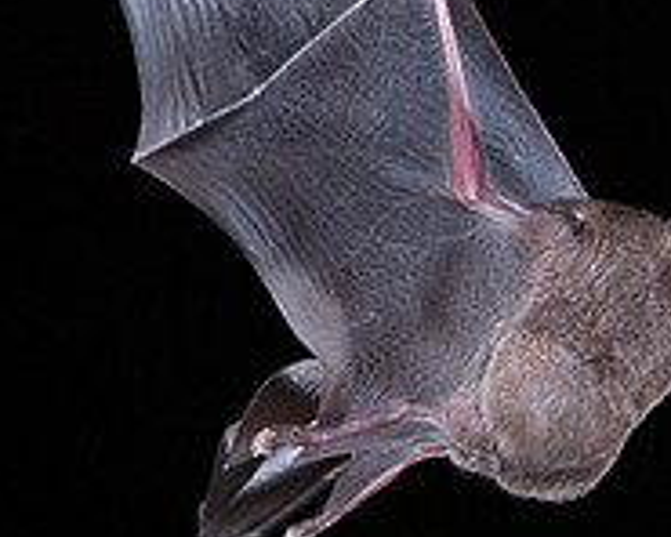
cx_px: 743
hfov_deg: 2.5
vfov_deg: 2.0
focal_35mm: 779
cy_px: 76
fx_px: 15470
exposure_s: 1/200
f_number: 8
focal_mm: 155
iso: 800
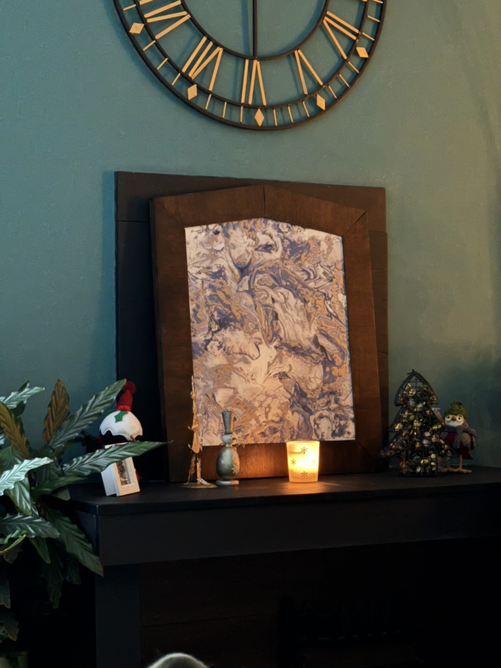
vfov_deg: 25.3
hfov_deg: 19.1
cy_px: 334
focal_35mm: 77
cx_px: 250
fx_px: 1486
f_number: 2.8
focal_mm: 9
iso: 320
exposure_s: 1/2
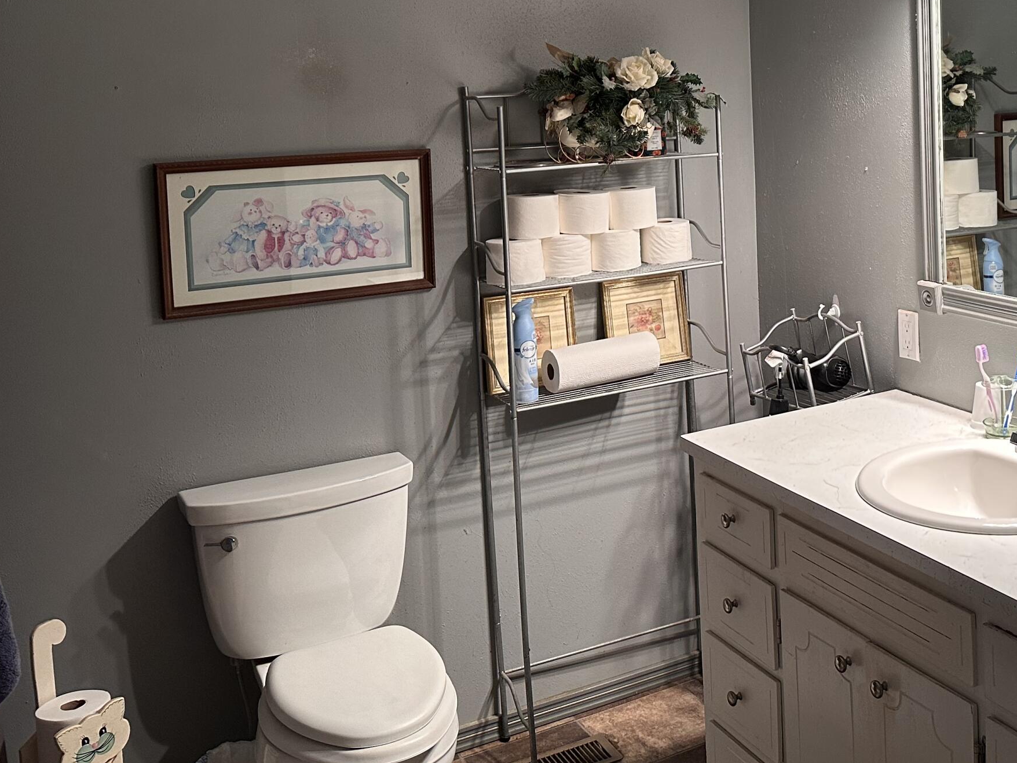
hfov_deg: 44.4
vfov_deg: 34.2
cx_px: 750
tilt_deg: -3.2
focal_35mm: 41
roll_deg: +1.8
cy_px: 162
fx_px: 1205
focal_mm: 6.86
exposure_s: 1/60
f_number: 1.78
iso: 200
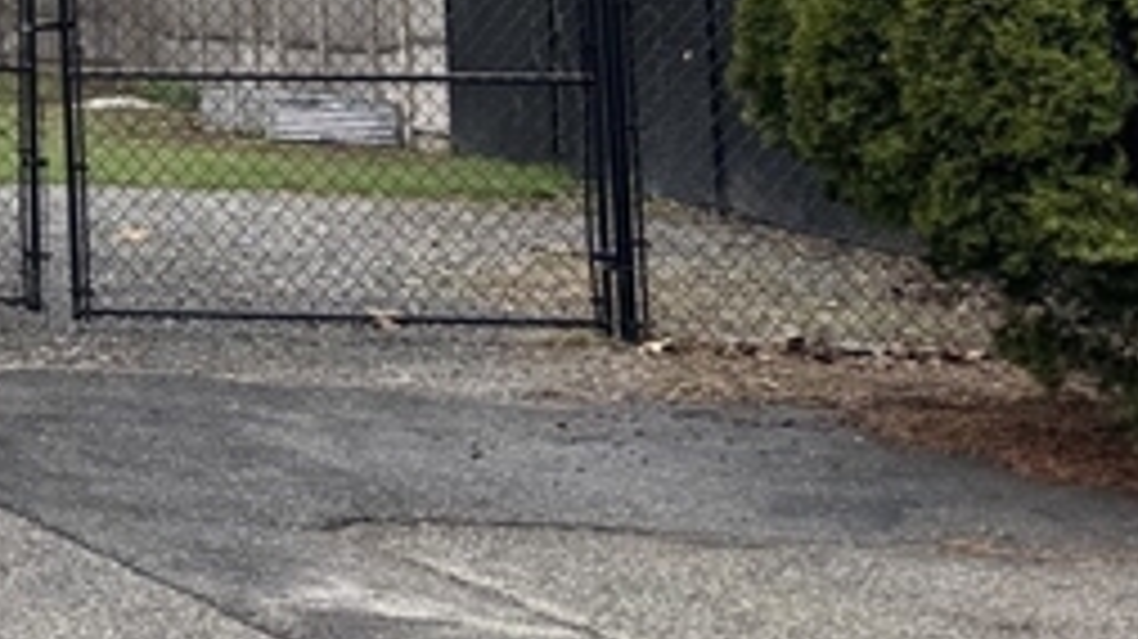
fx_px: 3197
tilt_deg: +5.2
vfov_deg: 10.9
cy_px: -405
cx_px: -1111
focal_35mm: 106
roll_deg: -0.5
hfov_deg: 16.0
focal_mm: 6.76
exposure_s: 1/627
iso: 80
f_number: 1.78
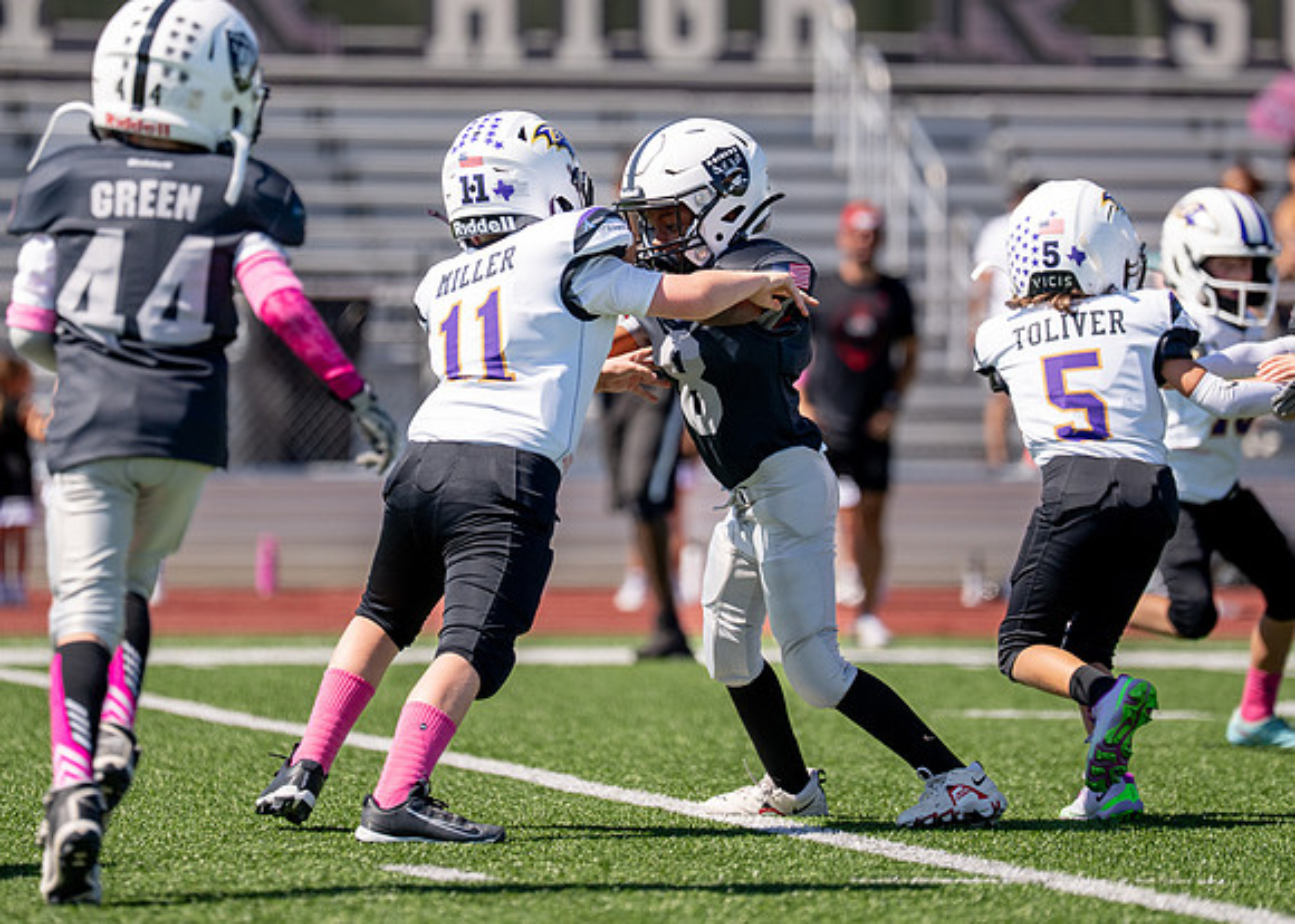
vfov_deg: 5.8
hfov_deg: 8.1
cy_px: 332
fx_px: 9128
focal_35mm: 248
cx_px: 699
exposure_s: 1/5000
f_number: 2.8
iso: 200
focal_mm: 173
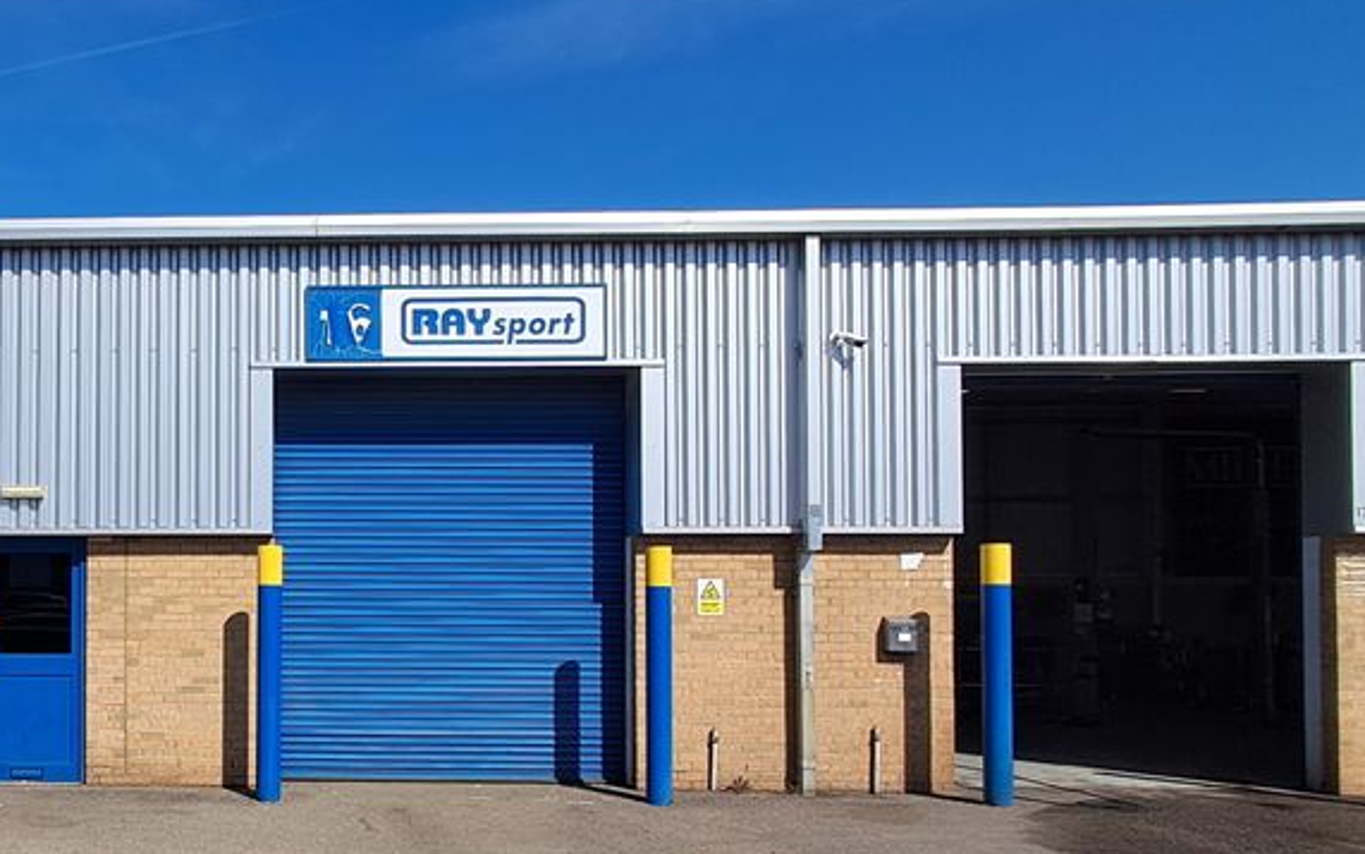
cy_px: 616
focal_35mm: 33
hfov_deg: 54.0
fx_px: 1228
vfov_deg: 37.6
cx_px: 265
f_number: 2.2
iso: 40
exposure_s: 1/1931
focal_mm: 1.64
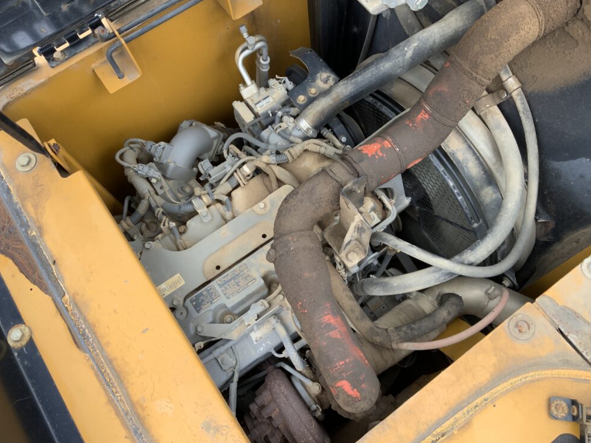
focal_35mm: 30
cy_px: 223
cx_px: 299
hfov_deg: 60.0
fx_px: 512
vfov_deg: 46.8
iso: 25
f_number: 1.8
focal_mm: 3
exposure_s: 1/122
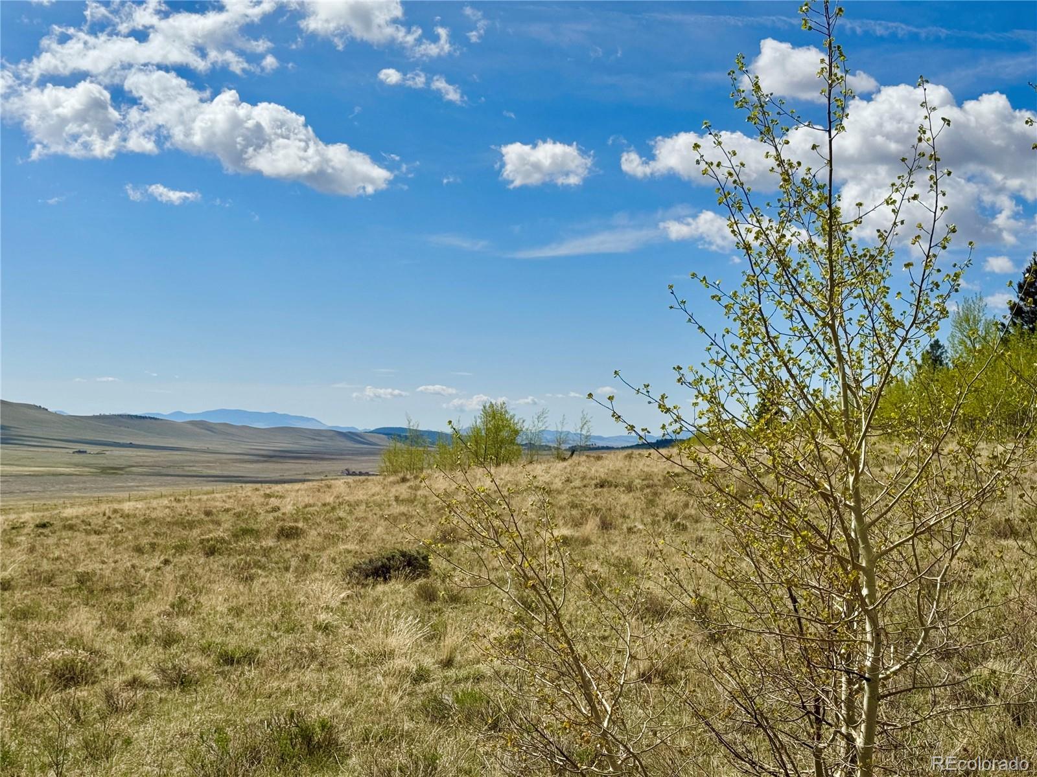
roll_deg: -1.8
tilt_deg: +1.7
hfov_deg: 39.7
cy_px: 388
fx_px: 1438
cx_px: 518
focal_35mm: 48
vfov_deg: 30.3
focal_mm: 6.76
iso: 80
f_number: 1.78
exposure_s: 1/12500
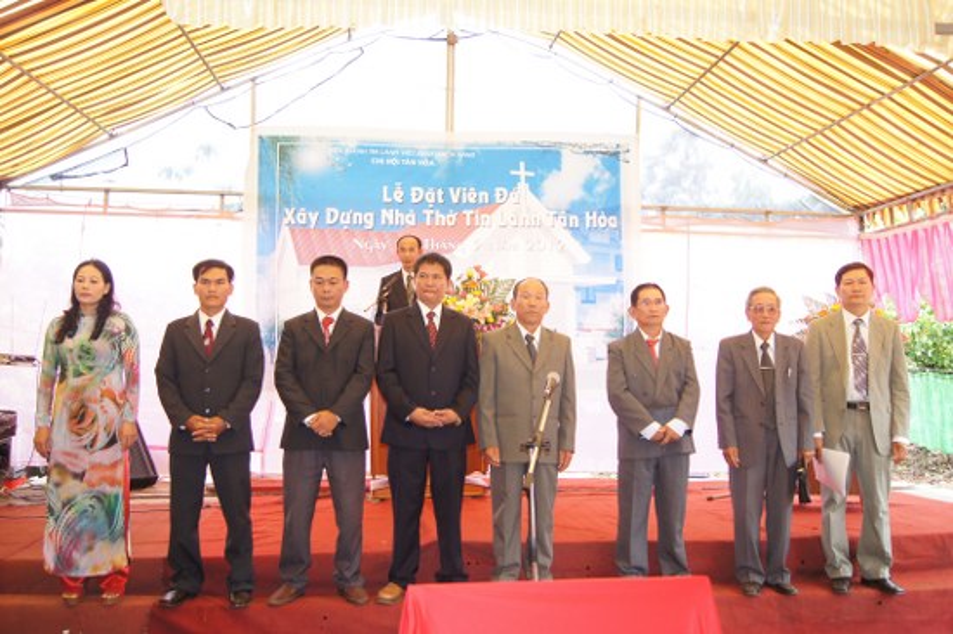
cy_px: 317
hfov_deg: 57.3
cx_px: 476
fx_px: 873
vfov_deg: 39.9
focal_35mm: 33
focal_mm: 22
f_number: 4
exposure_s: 1/160
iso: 400
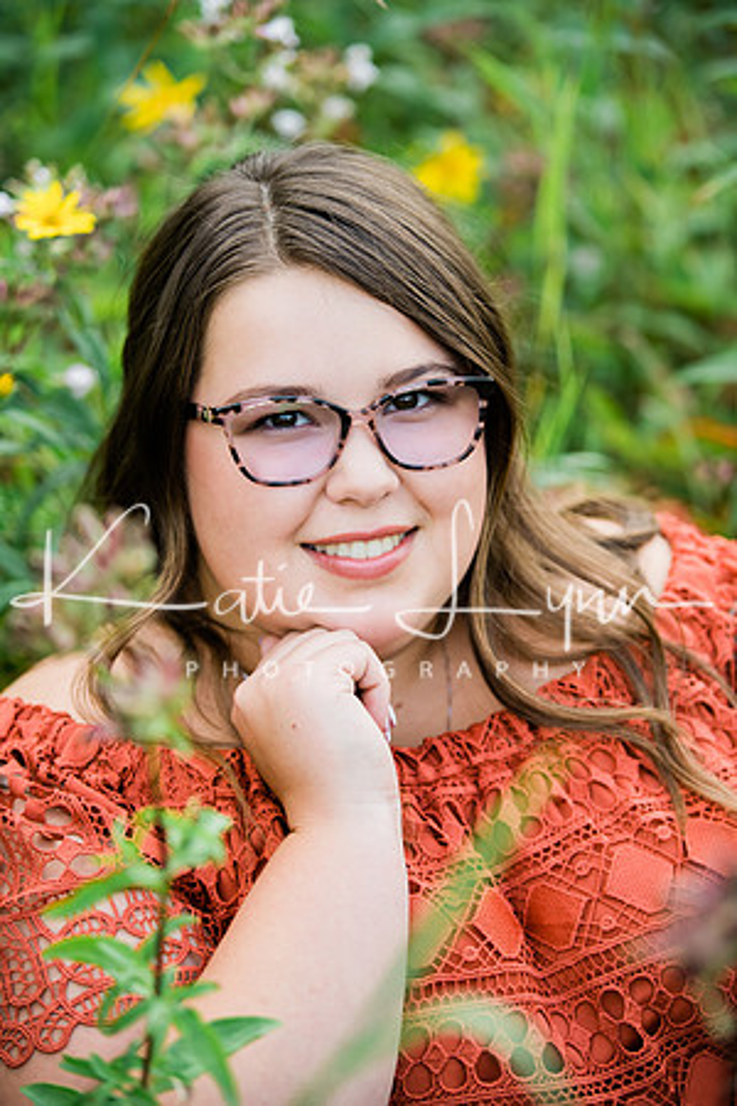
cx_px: 368
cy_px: 553
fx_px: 2764
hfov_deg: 15.2
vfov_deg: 22.6
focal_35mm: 90
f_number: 2.8
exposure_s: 1/250
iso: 320
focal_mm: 90
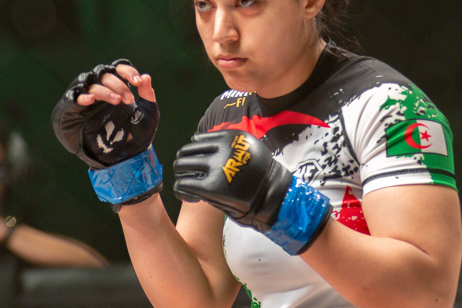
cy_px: -13
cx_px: 225
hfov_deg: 6.2
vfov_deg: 4.1
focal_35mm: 331
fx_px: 4248
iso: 2000
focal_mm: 135
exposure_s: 1/640
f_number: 4
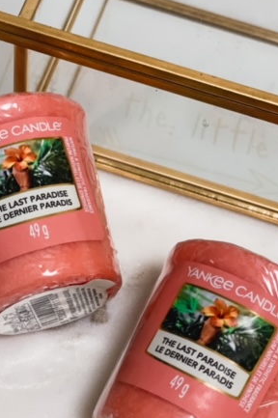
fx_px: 928
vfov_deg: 25.3
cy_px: 273
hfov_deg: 17.0
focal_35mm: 80
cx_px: 121
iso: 200
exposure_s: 1/100
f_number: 2
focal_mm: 6
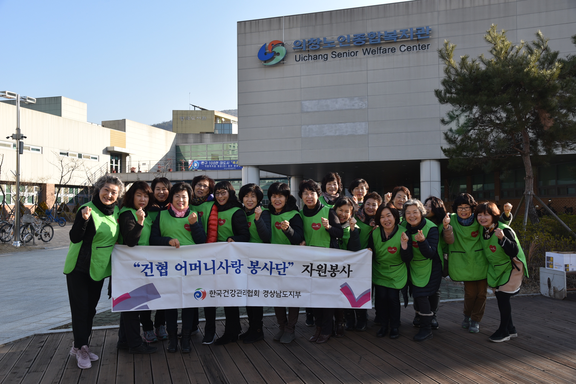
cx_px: 288
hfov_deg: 60.3
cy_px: 192
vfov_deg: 42.4
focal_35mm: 31
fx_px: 496
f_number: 8
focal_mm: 31
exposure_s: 1/250
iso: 220
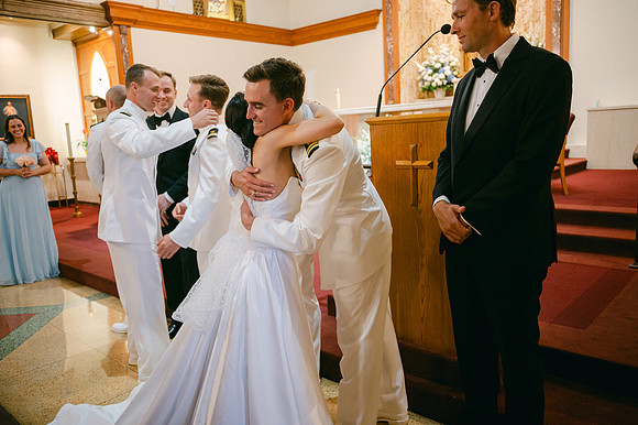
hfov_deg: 65.5
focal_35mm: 28
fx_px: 496
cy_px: 212
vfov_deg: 46.4
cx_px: 319
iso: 1000
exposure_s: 1/125
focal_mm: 28
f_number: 2.8
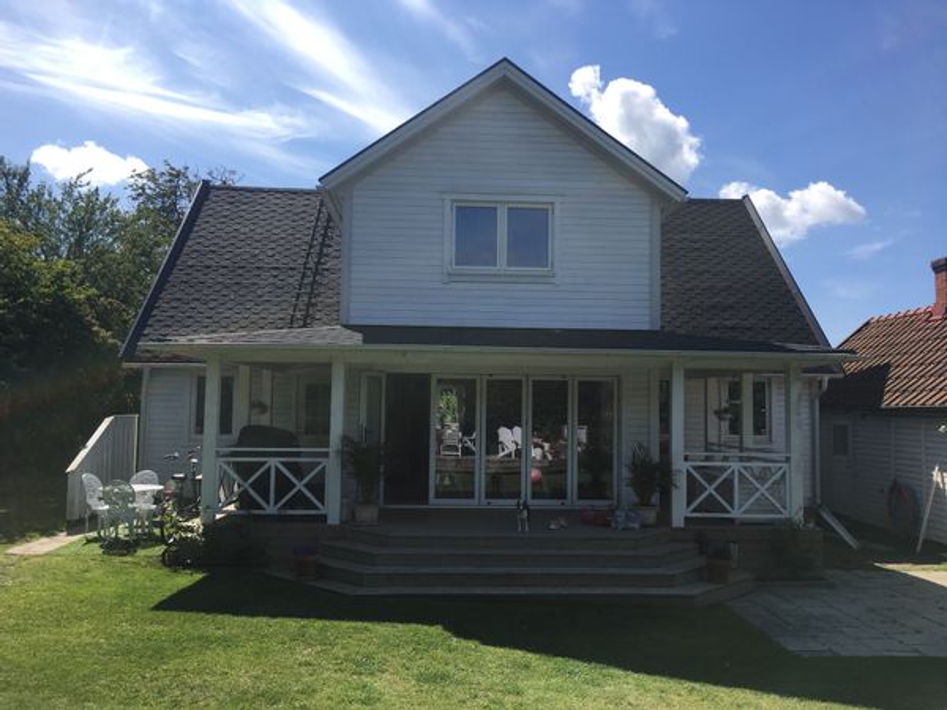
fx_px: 793
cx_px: 474
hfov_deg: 61.7
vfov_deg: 48.2
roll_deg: -1.0
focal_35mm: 29
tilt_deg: +5.8
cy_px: 355
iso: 25
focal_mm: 4.15
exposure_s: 1/1570
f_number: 2.2
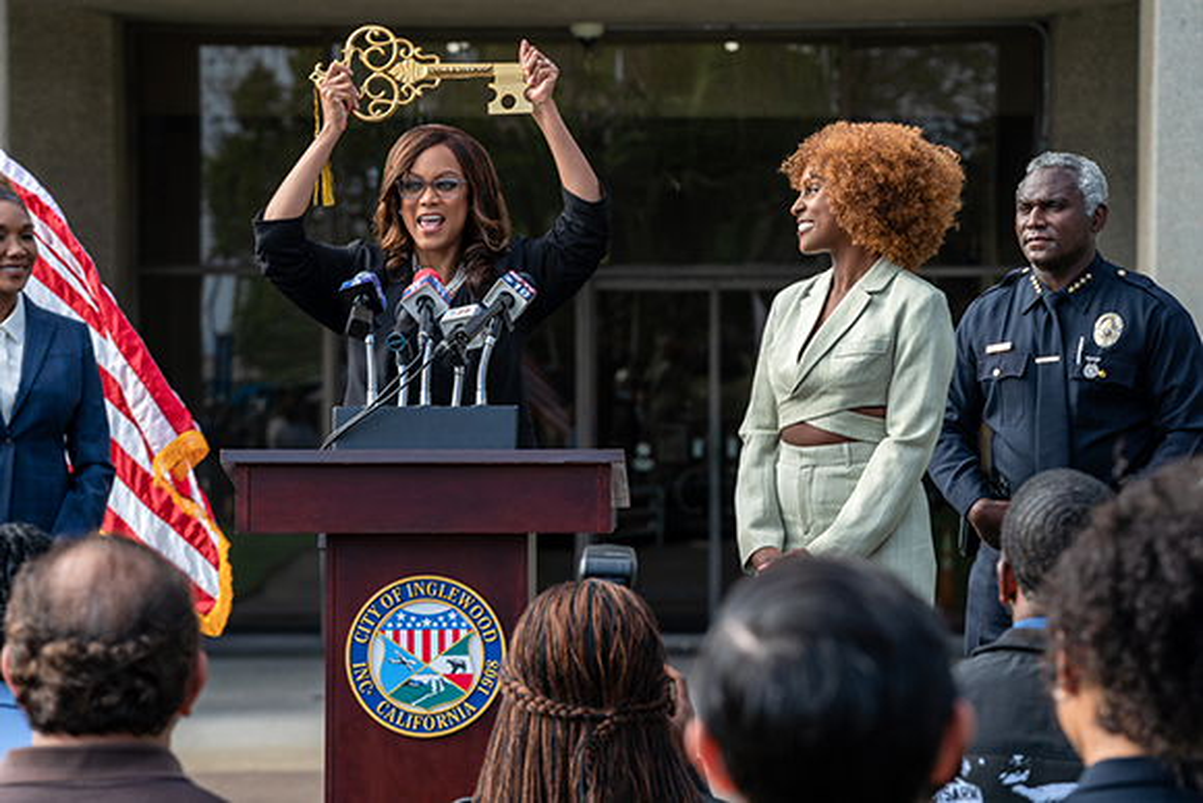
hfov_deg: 13.2
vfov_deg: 8.9
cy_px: 402
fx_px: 5181
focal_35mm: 155
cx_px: 602
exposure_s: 1/160
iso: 125
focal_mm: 155
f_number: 7.1
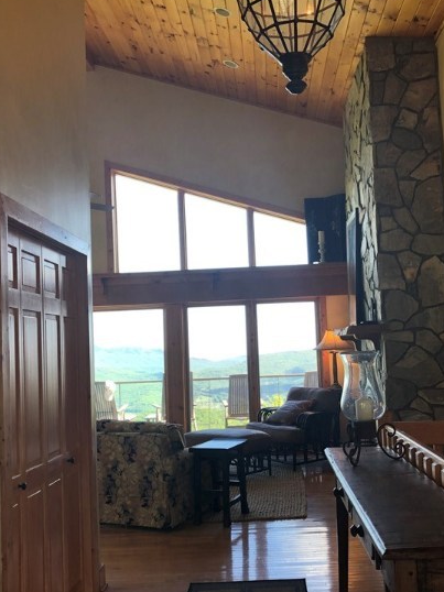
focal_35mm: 40
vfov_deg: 46.8
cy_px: 300
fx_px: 685
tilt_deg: +3.5
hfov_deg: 35.9
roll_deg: +2.3
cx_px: 255
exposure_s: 1/120
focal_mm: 3.99
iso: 64
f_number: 1.8
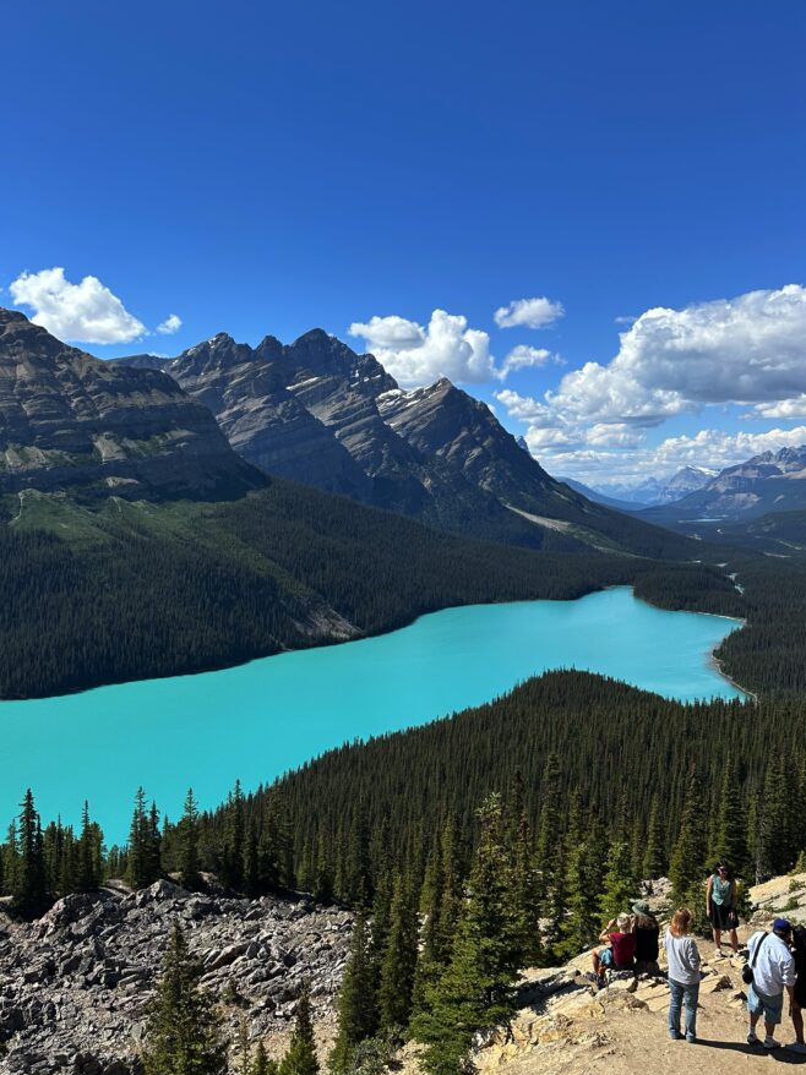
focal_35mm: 28
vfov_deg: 63.4
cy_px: 519
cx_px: 353
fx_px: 870
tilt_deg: -2.2
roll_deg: -0.7
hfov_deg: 49.6
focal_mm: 6.86
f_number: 1.78
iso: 80
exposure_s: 1/4348
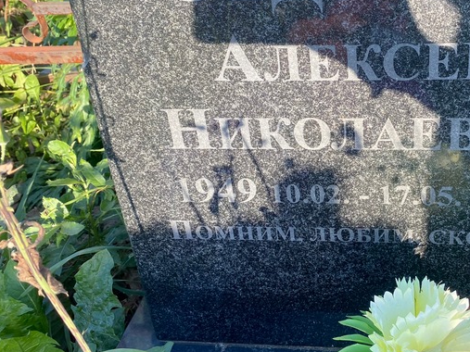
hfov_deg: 44.3
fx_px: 557
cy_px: 122
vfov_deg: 34.8
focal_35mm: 41
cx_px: 352
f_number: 1.8
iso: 32
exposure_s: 1/337
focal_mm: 4.25
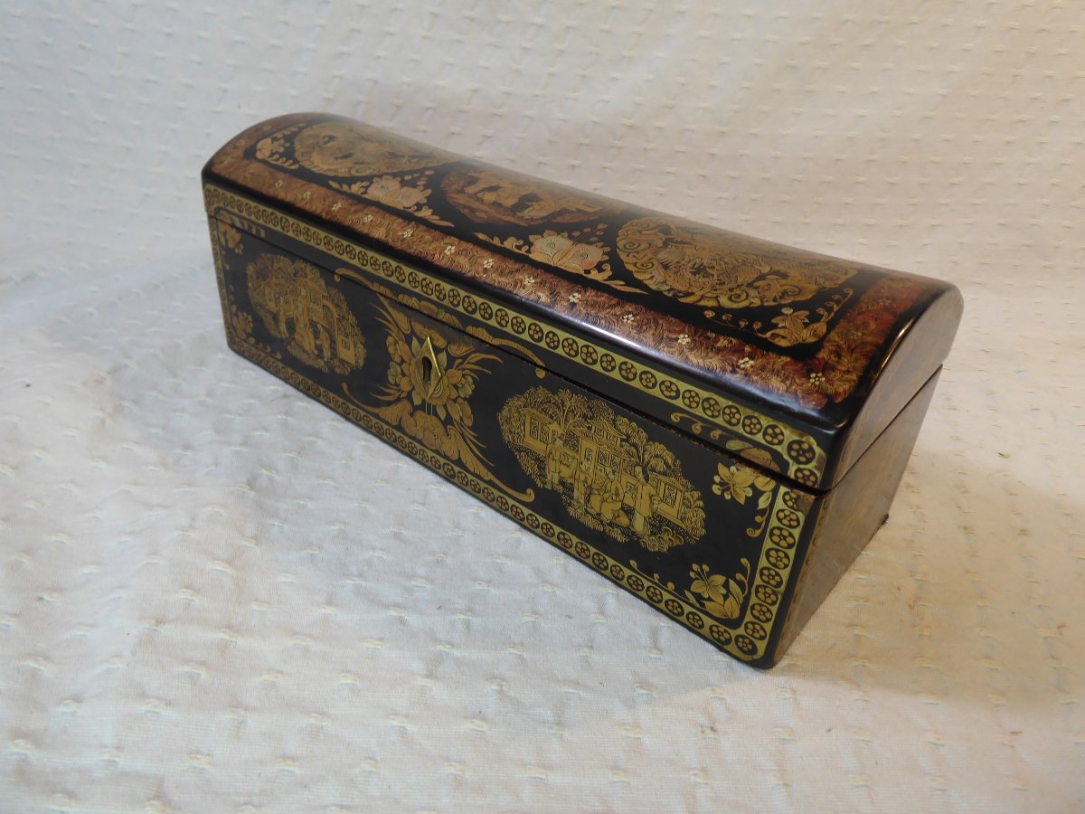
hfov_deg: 69.4
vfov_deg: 54.9
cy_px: 407
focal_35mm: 25
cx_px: 542
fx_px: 784
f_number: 3.3
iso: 100
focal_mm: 4.3
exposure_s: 1/60
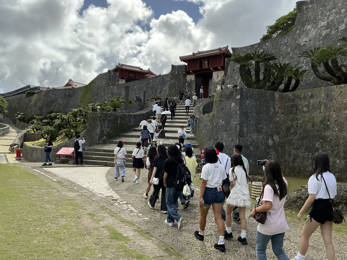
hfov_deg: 63.4
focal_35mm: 28
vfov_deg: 49.7
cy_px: 130
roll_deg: -2.3
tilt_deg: +2.7
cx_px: 174
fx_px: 281
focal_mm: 3
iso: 25
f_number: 1.8
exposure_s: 1/1984
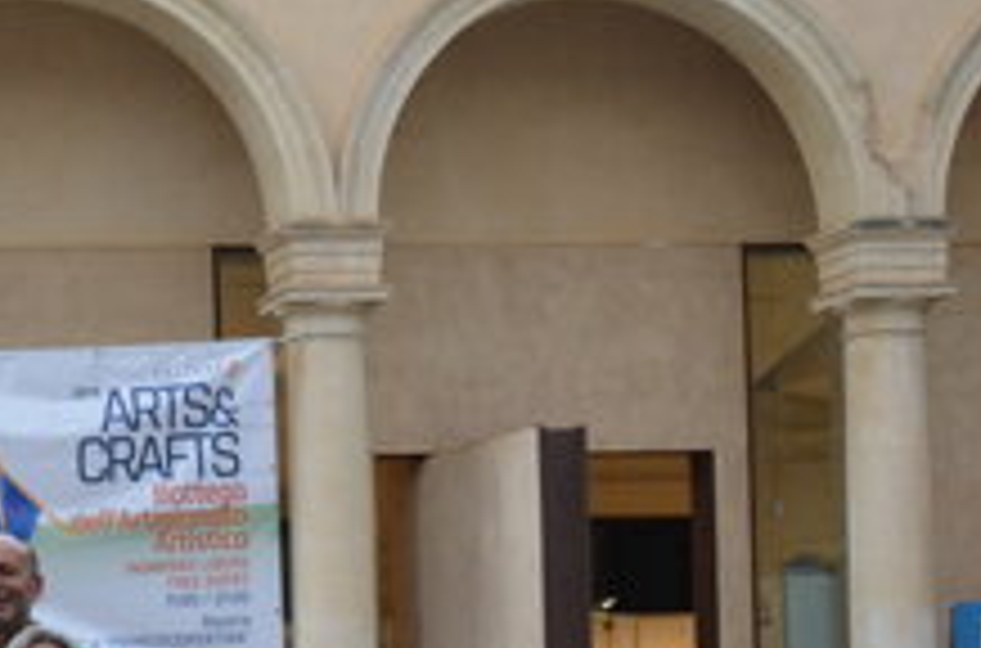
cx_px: -520
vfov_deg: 12.1
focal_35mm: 111
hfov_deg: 16.7
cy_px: 704
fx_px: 3009
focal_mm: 21
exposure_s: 1/125
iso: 360
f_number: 5.6
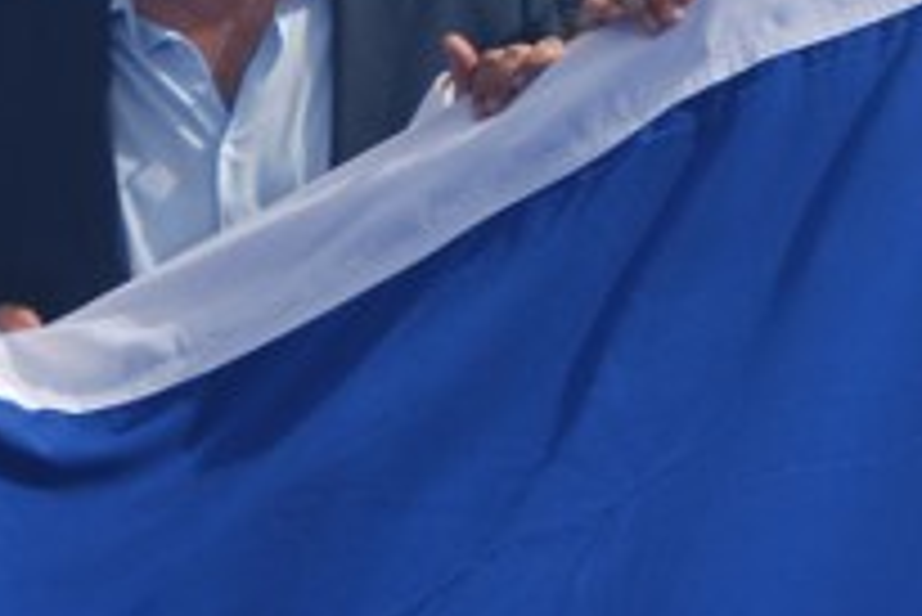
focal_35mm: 468
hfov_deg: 4.4
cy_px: -517
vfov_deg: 2.9
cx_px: 1066
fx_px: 11994
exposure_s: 1/500
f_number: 5.6
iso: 110
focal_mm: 80
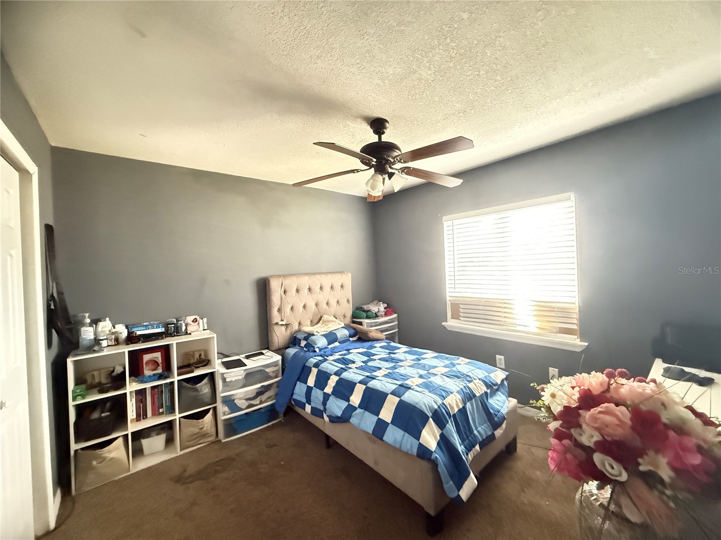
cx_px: 360
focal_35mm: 14
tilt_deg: +0.5
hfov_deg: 102.1
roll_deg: +2.7
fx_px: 292
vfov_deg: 85.7
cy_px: 270
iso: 1600
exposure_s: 1/40
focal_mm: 2.22
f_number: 2.2
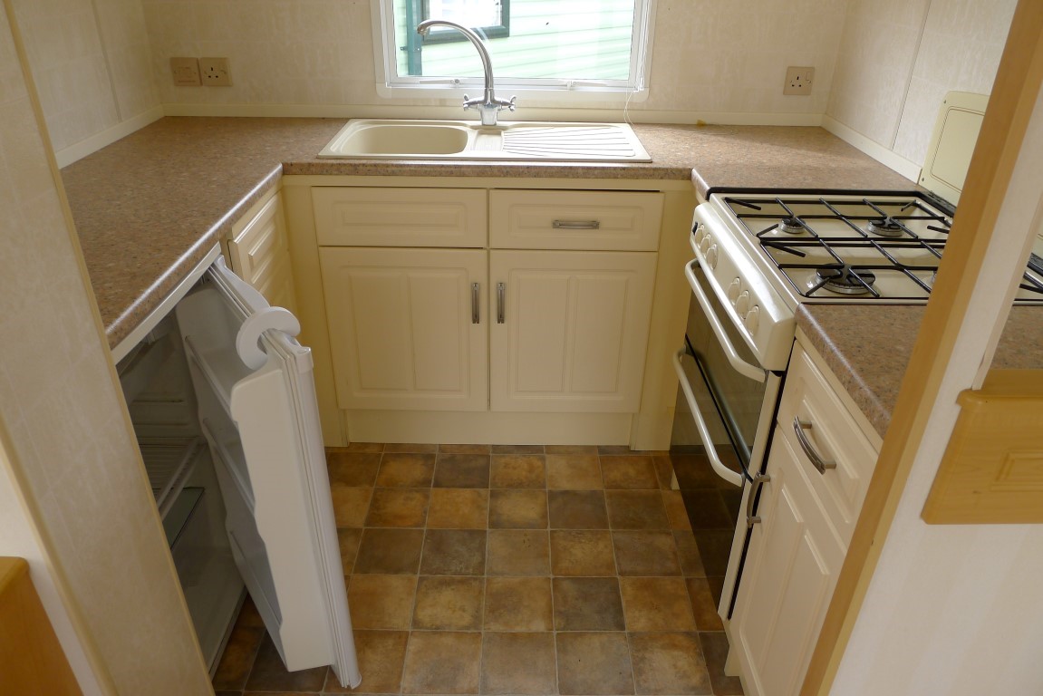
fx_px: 695
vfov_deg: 53.2
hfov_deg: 73.7
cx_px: 522
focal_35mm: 24
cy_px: 348
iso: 80
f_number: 2.5
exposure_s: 1/125
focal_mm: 5.1
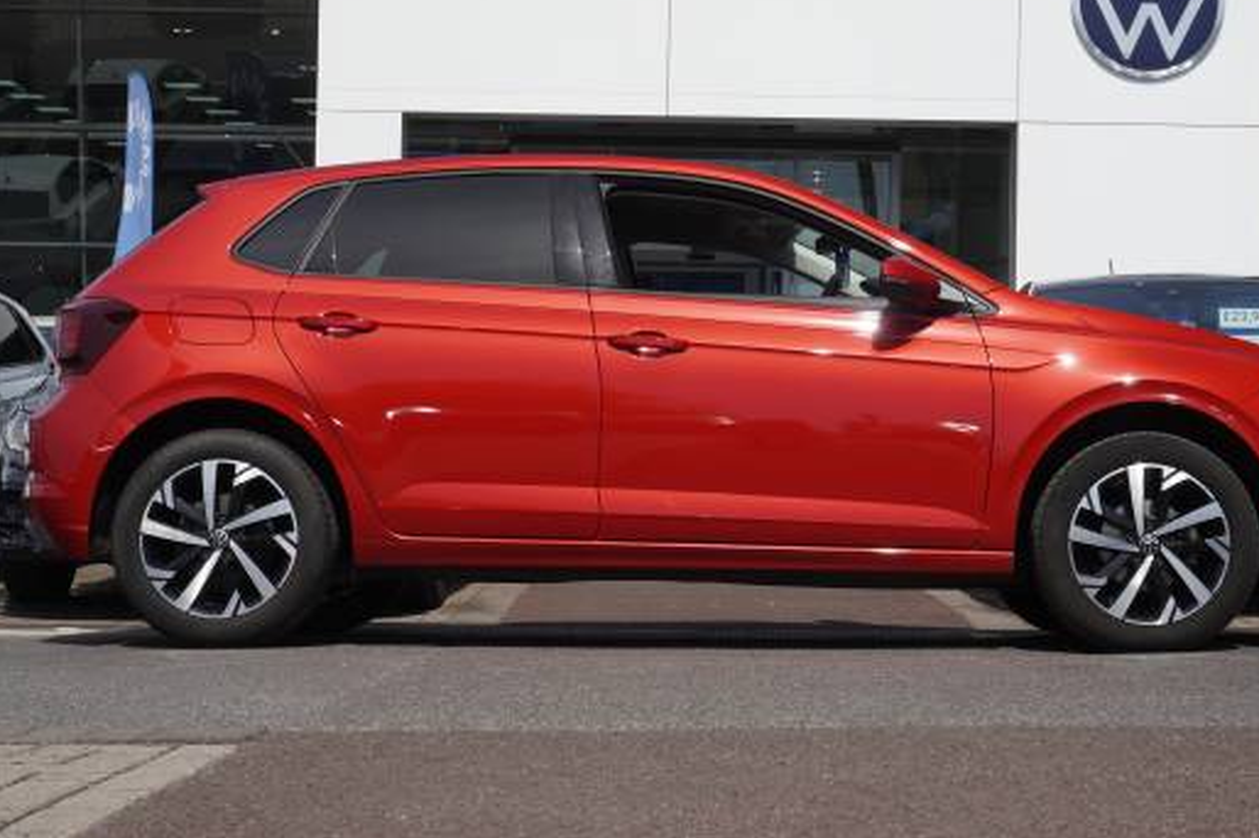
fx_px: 2481
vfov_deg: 19.1
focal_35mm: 71
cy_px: 326
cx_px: 696
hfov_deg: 28.5
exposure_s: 1/160
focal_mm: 38
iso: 160
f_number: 10
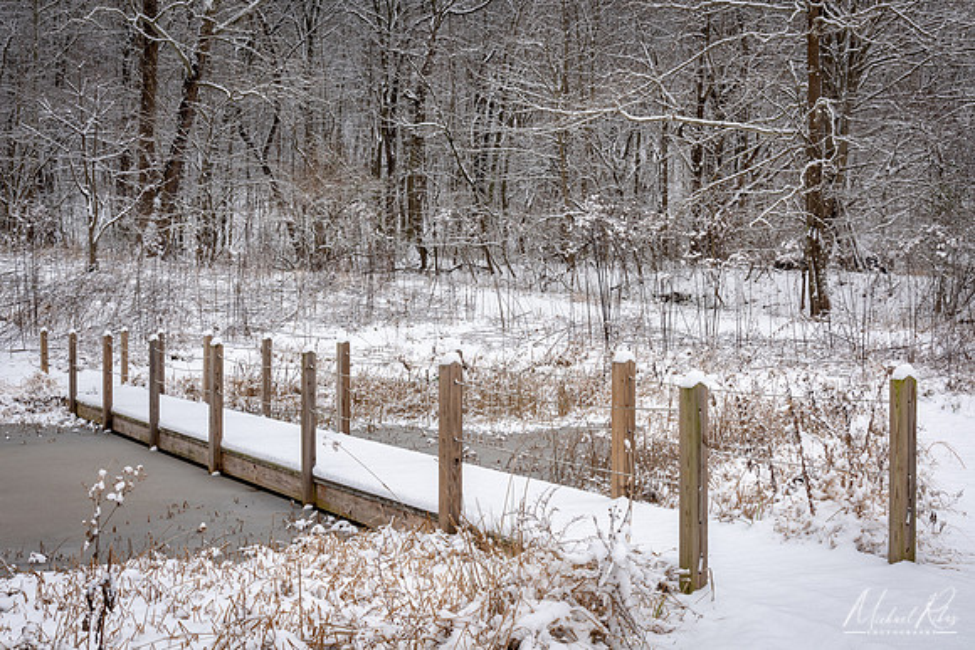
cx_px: 488
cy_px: 325
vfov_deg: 28.1
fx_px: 1300
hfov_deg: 41.1
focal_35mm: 48
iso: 200
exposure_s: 1/45
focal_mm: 48
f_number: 13
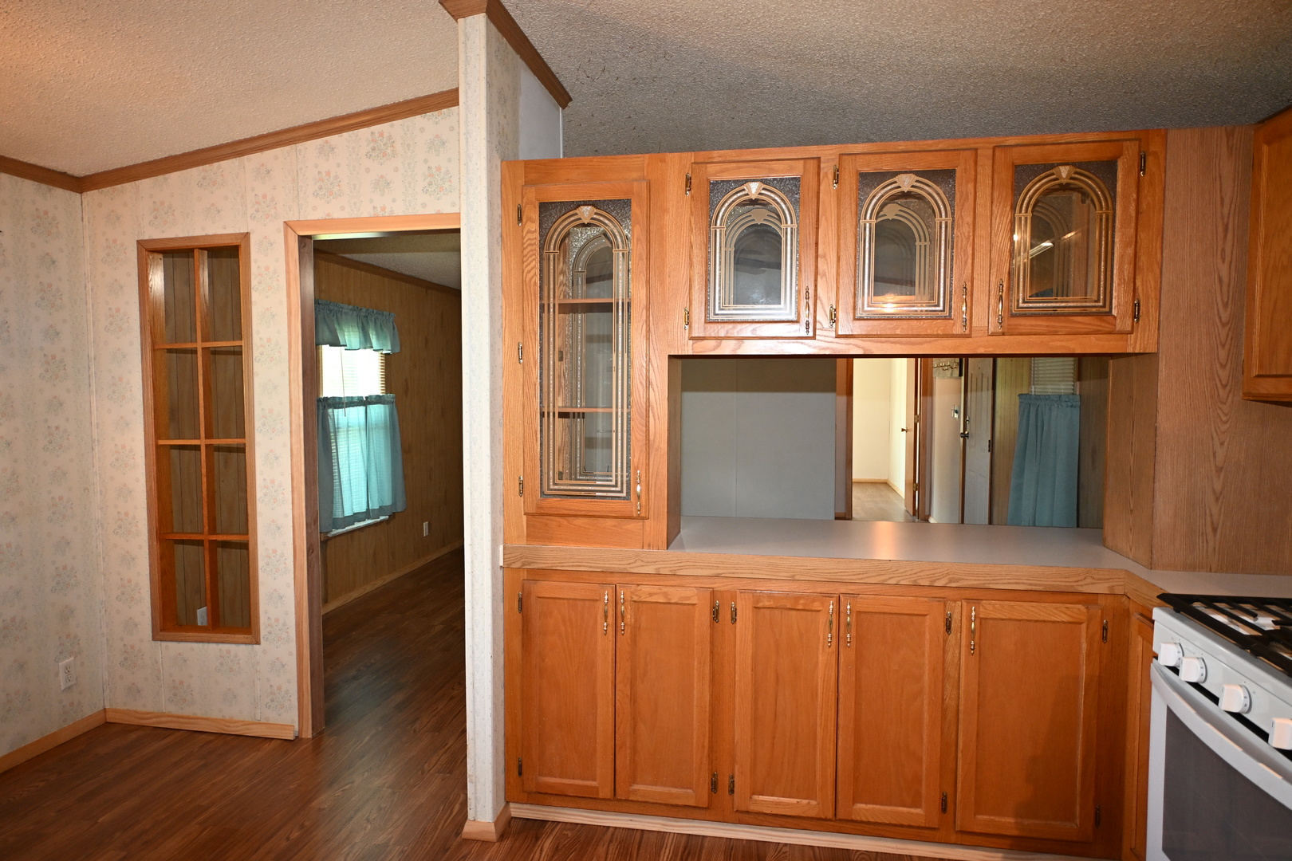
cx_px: 646
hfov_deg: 77.3
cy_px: 430
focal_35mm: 22
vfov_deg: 56.1
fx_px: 807
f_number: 4
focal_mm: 15
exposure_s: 1/60
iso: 1000
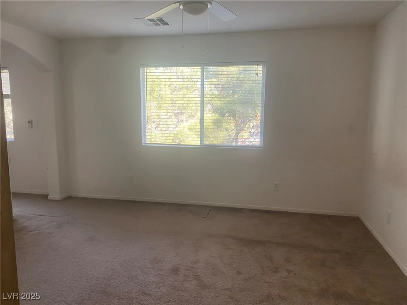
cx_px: 204
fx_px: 306
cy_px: 152
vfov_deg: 53.1
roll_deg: -1.2
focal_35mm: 26
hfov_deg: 67.3
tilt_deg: -8.7
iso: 125
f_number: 1.8
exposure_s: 1/84
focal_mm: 4.25
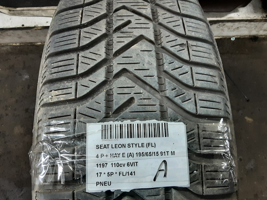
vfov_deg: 51.4
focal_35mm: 27
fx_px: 208
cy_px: 100
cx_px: 134
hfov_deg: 65.3
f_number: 1.9
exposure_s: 1/33
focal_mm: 2.91
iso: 160
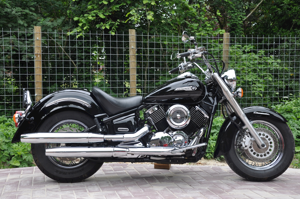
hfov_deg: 41.2
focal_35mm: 48
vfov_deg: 28.0
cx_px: 150
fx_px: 399
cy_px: 100
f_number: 7.1
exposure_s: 1/200
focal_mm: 32
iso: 200
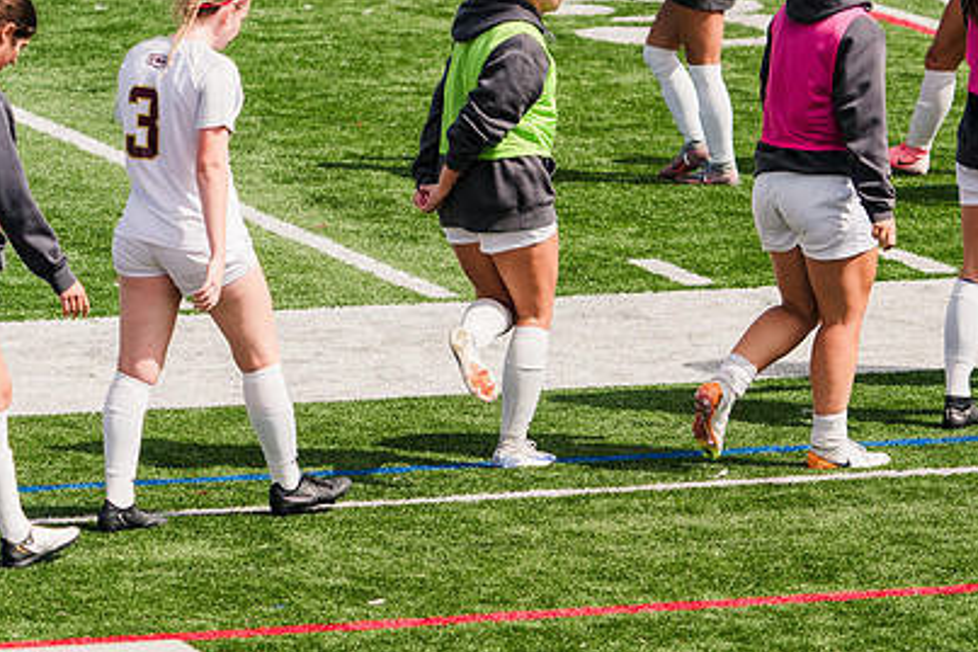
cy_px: 231
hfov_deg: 6.6
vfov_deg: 4.4
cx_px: 638
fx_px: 8533
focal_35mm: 314
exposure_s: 1/1600
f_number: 5.6
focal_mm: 218
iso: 250
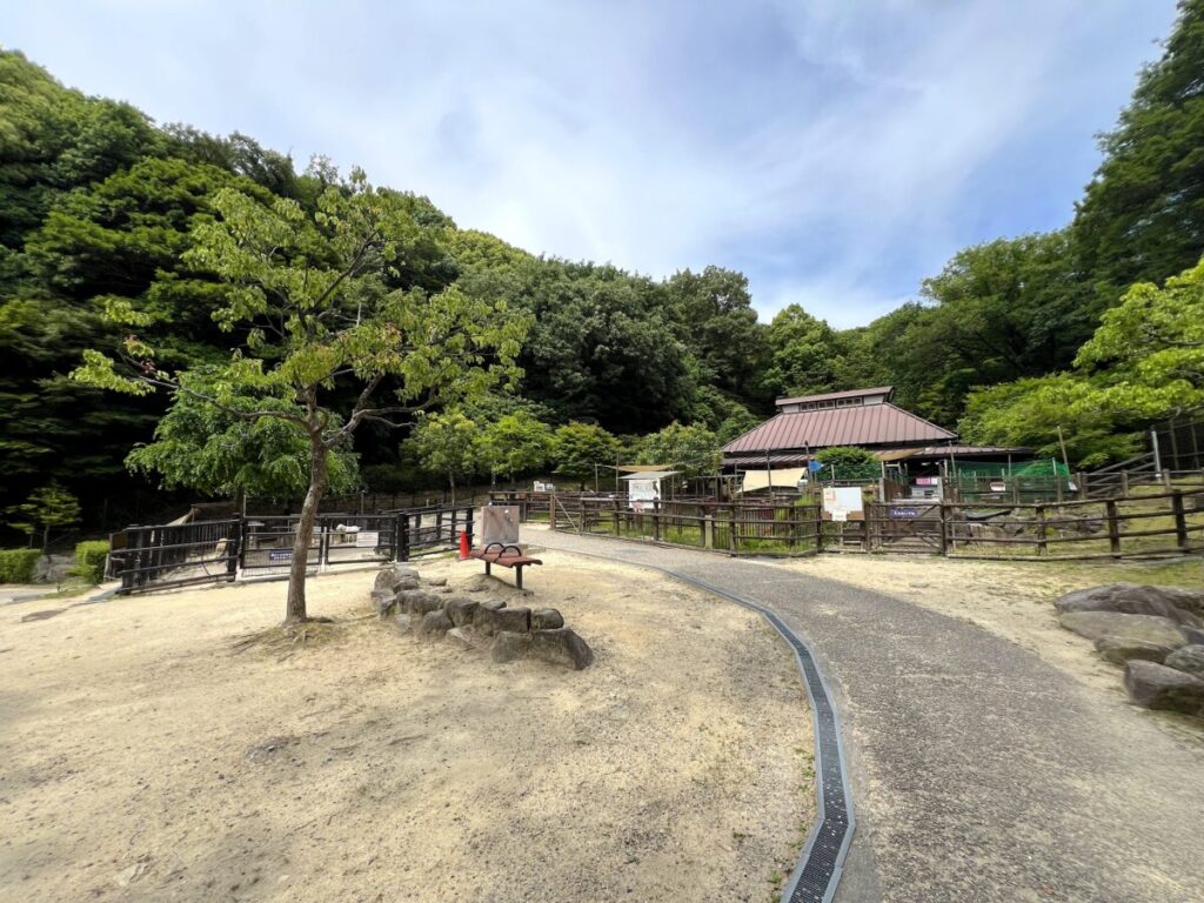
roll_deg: +0.1
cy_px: 452
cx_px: 602
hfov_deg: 106.2
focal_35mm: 13
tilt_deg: +6.1
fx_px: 452
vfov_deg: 89.9
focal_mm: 1.57
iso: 32
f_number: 1.8
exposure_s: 1/1357
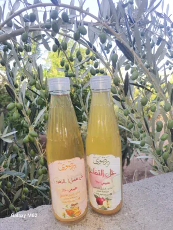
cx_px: 86
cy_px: 115
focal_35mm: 24
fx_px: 160
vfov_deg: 71.6
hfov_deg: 56.8
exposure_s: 1/169
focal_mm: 5.23
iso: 50
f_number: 1.8
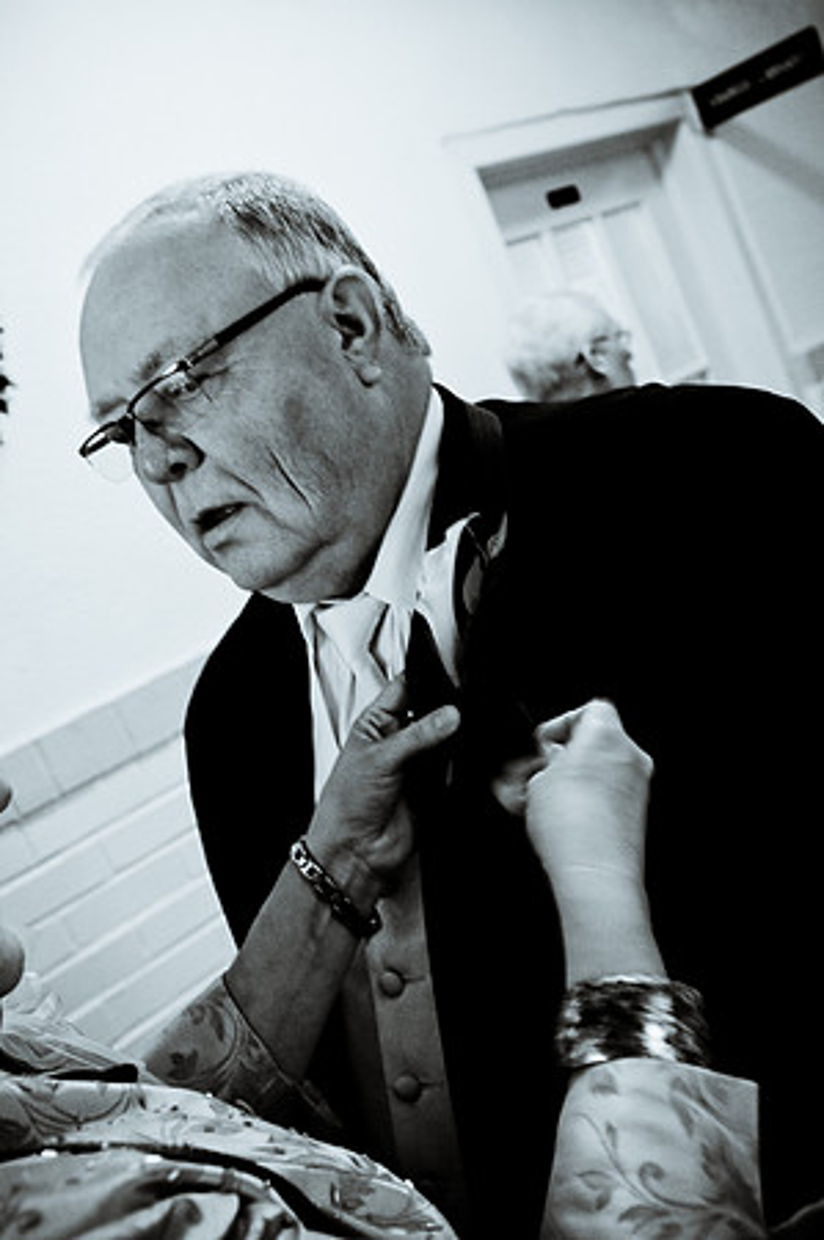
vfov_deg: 46.4
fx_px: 1445
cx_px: 412
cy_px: 620
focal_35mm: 42
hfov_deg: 31.8
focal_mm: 28
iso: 200
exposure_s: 1/15
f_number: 4
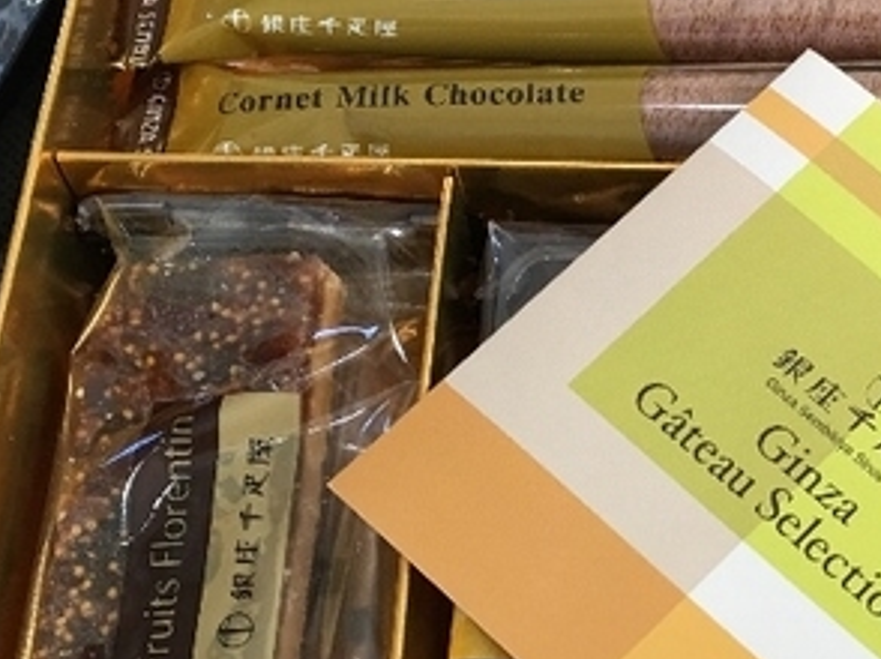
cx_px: 926
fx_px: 2009
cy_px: 371
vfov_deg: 18.6
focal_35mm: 79
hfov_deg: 23.5
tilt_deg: -63.3
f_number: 2.2
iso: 40
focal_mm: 4.15
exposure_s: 1/30
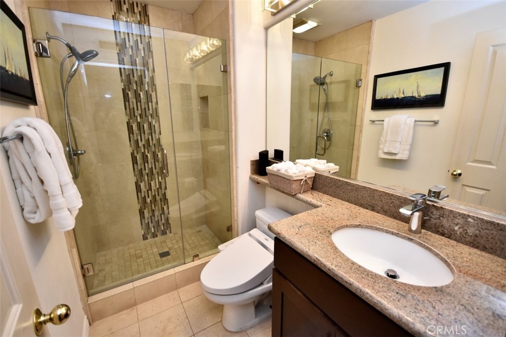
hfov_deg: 100.4
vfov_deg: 77.3
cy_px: 168
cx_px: 253
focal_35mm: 15
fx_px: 211
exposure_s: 1/125
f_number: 4
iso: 1100
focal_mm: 10
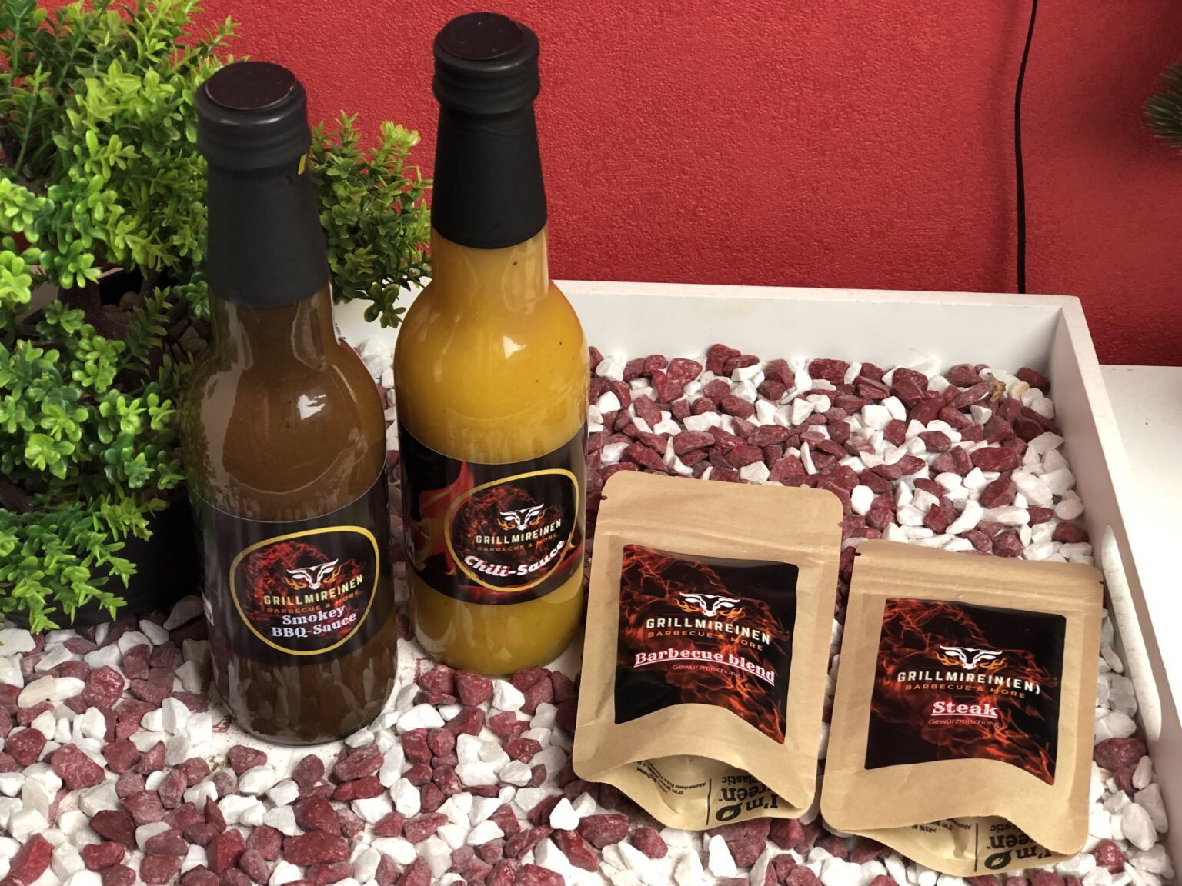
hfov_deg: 33.8
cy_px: 443
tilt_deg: -42.1
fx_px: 1946
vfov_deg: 25.7
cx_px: 591
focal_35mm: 57
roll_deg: -1.8
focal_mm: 6.6
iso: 200
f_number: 2.8
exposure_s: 1/50
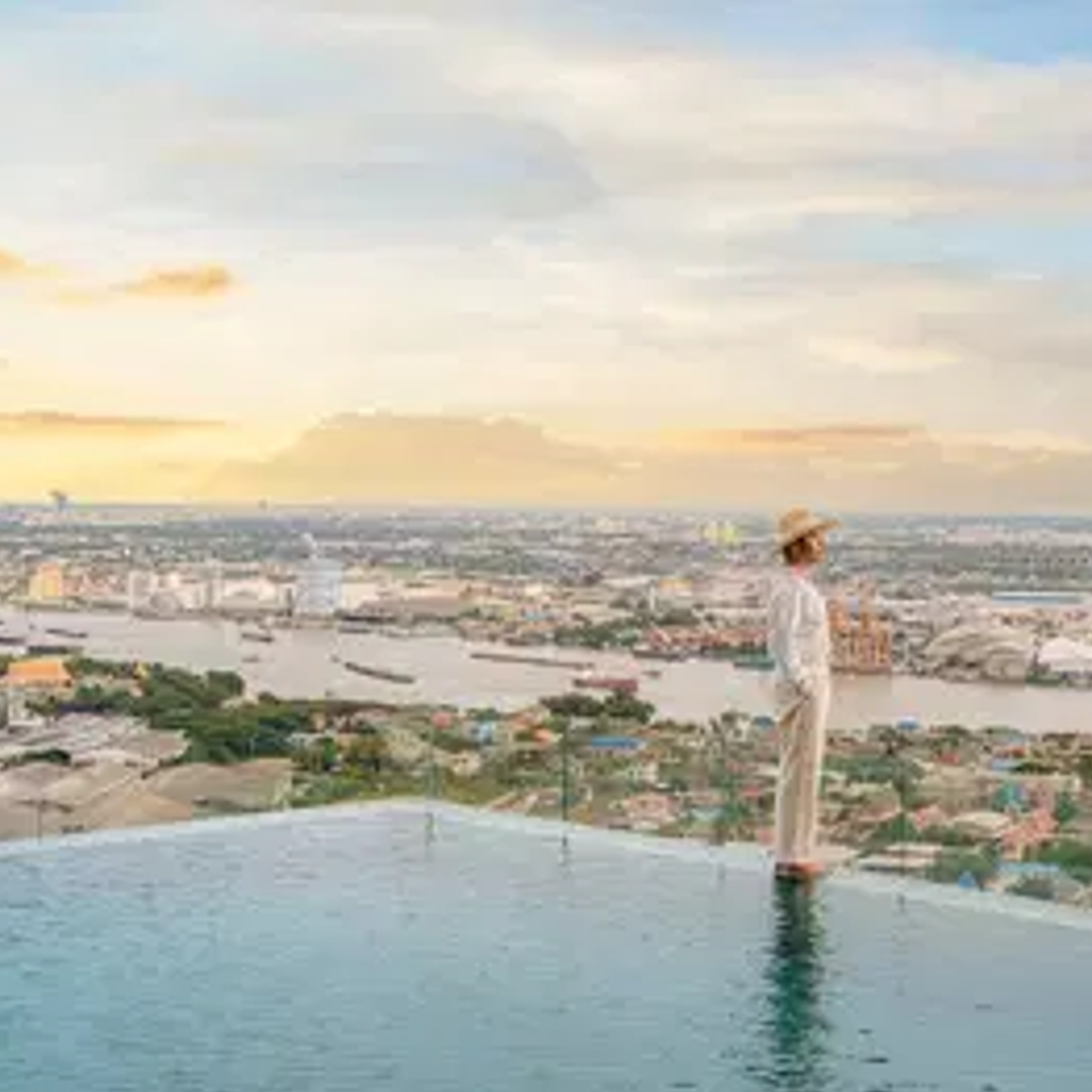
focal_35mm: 61
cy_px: 552
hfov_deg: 27.8
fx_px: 2177
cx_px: 792
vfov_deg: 28.2
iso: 800
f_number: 13
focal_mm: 47
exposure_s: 1/160
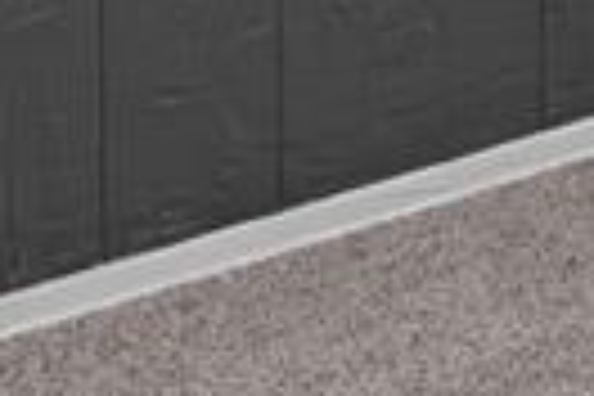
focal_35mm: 124
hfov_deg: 11.4
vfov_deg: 8.8
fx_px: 2046
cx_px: 1688
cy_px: -846
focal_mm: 16
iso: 4000
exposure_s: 1/30
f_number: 5.6
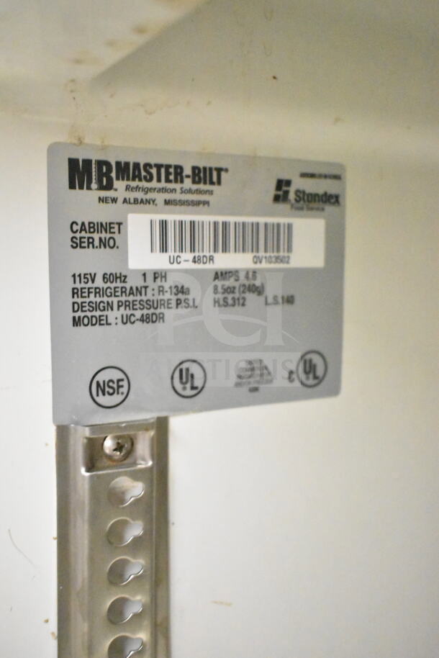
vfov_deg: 49.5
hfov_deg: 34.2
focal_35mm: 39
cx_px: 220
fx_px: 713
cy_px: 329
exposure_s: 1/15
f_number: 4
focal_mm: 26
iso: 25600
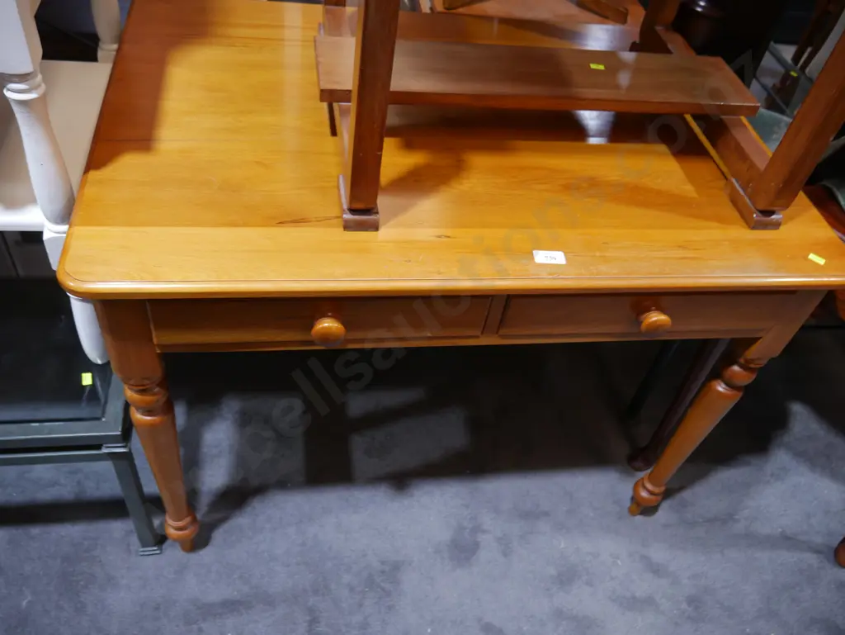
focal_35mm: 28
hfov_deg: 63.4
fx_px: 684
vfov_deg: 49.8
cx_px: 422
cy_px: 318
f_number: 3.5
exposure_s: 1/60
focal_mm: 14
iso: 400
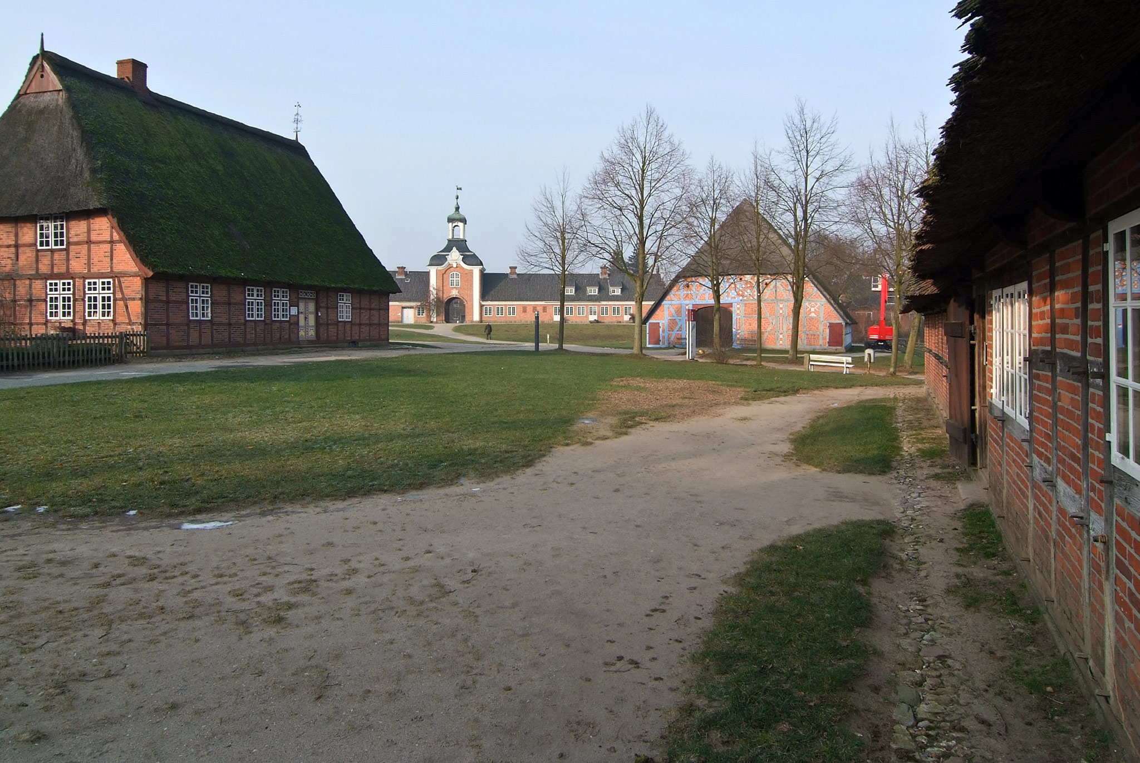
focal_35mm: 18
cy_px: 382
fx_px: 571
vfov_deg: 67.5
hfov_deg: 89.9
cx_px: 570
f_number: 8
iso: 200
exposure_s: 1/250
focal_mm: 12
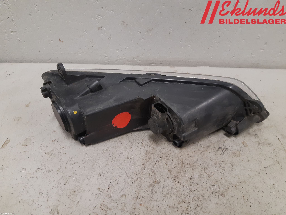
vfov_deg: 53.1
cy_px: 108
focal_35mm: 26
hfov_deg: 67.3
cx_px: 143
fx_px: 215
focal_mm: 3.93
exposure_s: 1/50
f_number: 1.7
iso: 160
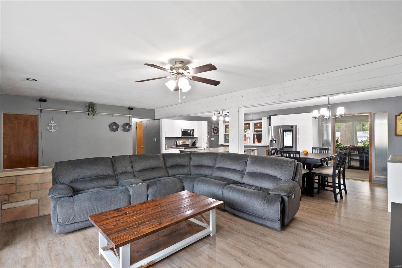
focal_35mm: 16
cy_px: 134
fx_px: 179
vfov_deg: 73.7
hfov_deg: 96.7
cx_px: 201
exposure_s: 1/1.67
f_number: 8
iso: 400
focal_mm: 8
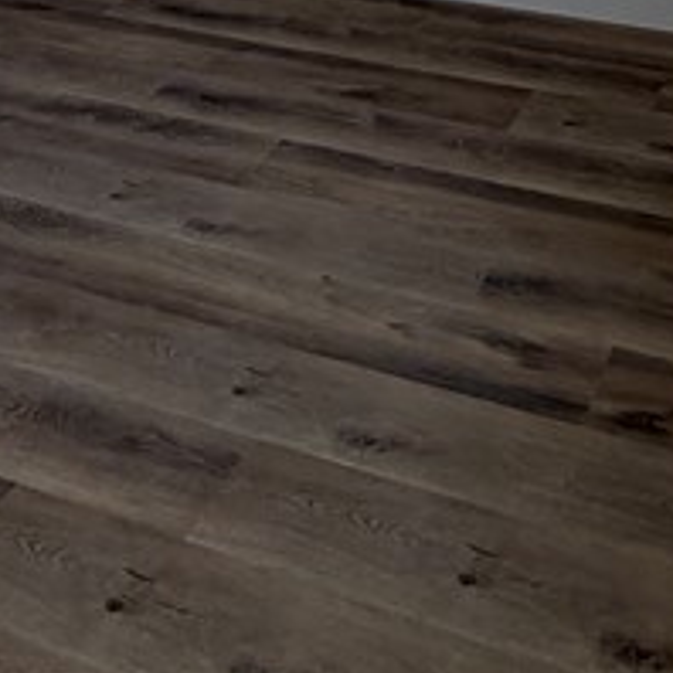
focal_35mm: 64
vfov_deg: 22.4
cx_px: 340
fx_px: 1408
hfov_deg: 26.9
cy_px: -323
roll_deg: +0.8
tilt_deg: -9.7
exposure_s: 1/121
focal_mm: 2.22
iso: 64
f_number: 2.2
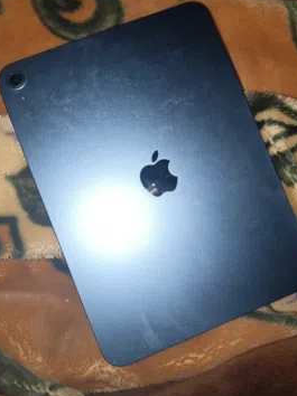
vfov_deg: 67.3
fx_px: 298
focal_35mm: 26
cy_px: 196
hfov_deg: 53.0
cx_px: 156
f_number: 1.6
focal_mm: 4.09
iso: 507
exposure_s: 1/50
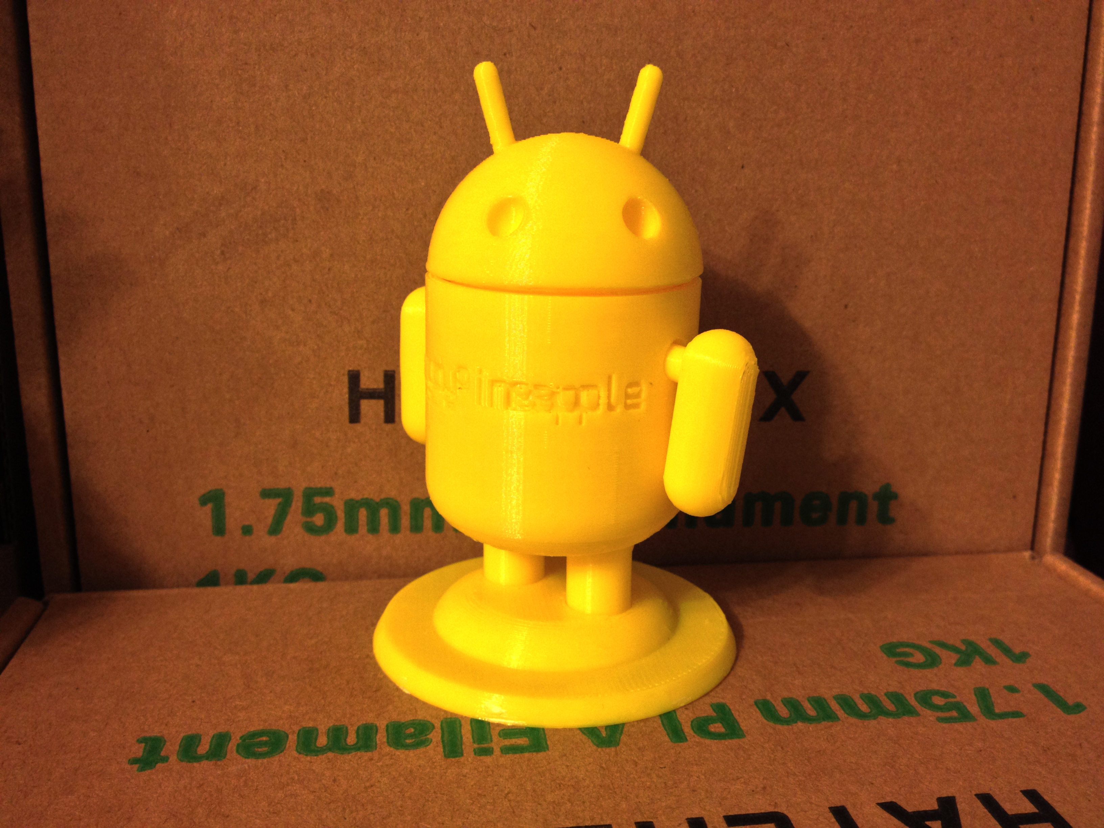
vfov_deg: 40.7
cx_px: 552
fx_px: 1116
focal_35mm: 35
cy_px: 414
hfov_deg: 52.6
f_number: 2.4
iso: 125
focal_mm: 4.28
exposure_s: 1/20
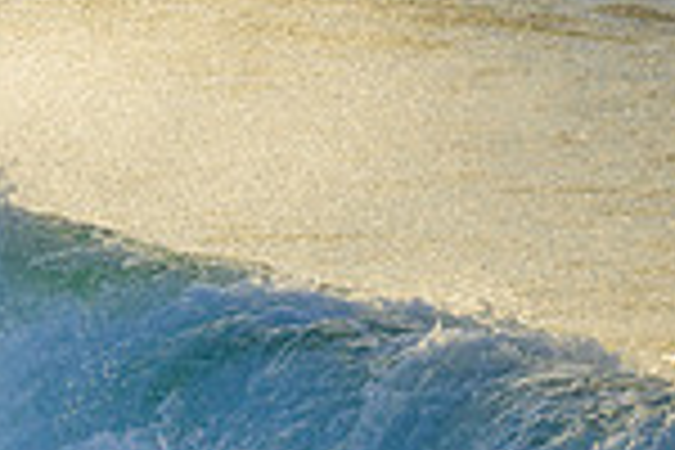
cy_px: 529
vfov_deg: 0.4
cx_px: -616
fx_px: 57970
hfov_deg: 0.7
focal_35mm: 3092
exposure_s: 1/2000
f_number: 6.3
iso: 500
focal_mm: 800
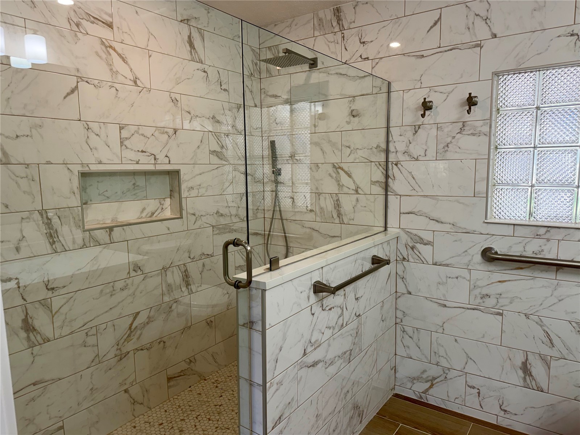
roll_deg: +0.6
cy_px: 218
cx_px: 290
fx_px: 402
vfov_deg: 56.8
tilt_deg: -7.7
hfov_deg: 71.6
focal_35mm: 24
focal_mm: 6.76
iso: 64
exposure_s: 1/120
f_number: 1.78
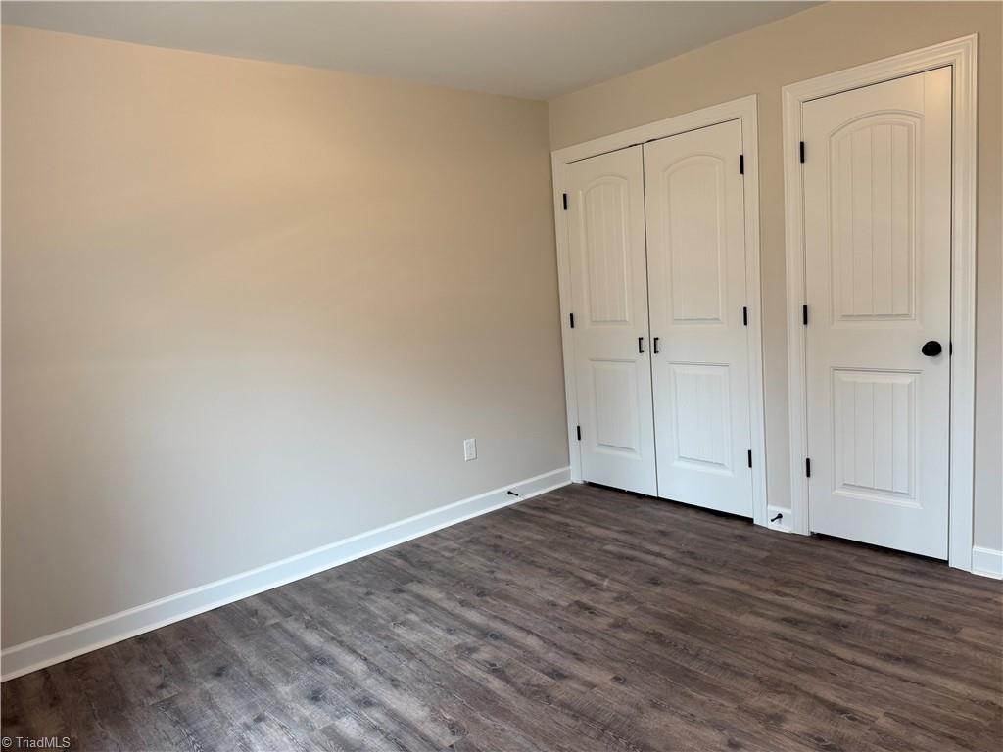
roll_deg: +4.2
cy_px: 376
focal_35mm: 24
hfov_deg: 71.6
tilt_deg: -7.6
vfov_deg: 56.8
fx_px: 695
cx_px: 502
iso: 160
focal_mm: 6.76
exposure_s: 1/120
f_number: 1.78
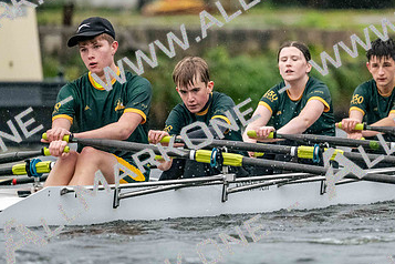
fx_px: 7131
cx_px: 228
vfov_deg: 2.1
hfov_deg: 3.2
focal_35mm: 650
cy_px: 95
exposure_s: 1/2000
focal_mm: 400
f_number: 4.5
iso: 7200
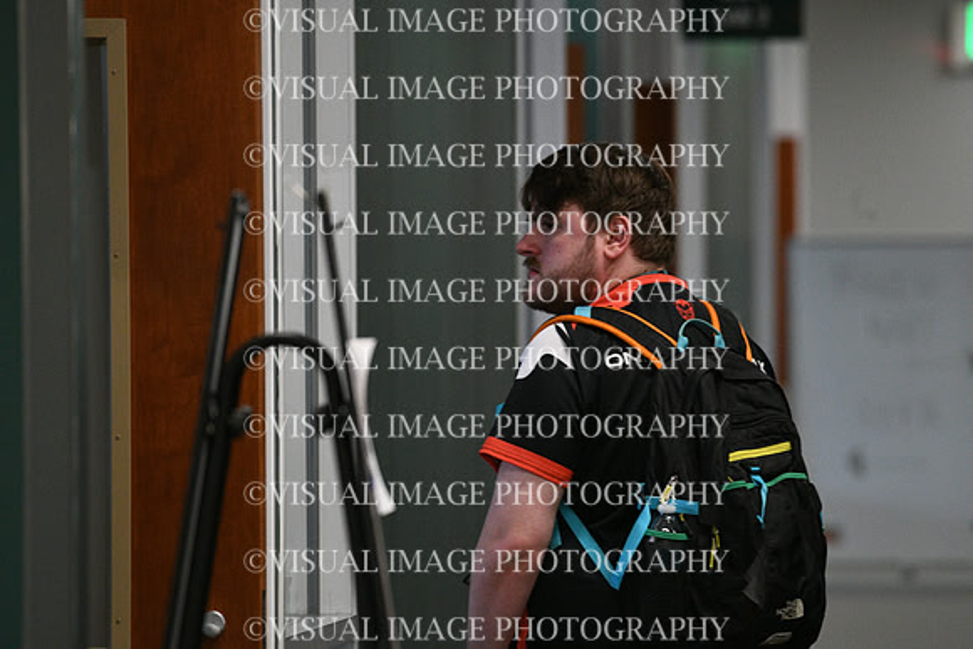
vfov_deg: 4.0
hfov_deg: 6.1
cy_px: 324
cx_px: 486
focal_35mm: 340
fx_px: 9191
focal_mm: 340
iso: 10000
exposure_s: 1/125
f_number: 5.6
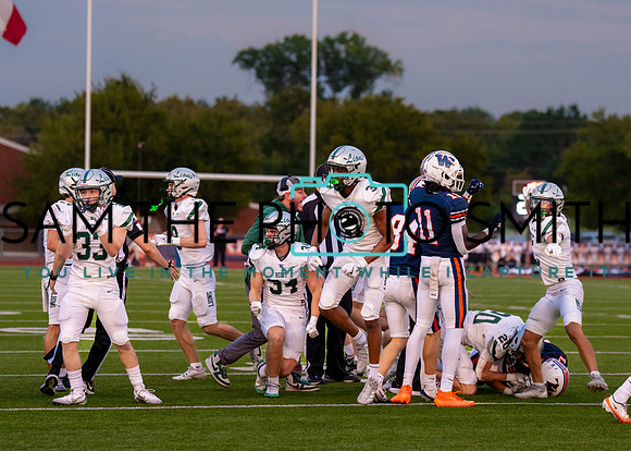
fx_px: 2951
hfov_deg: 12.2
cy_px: 269
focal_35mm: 165
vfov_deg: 8.7
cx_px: 378
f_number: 2.8
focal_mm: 113
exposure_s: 1/2000
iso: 1250
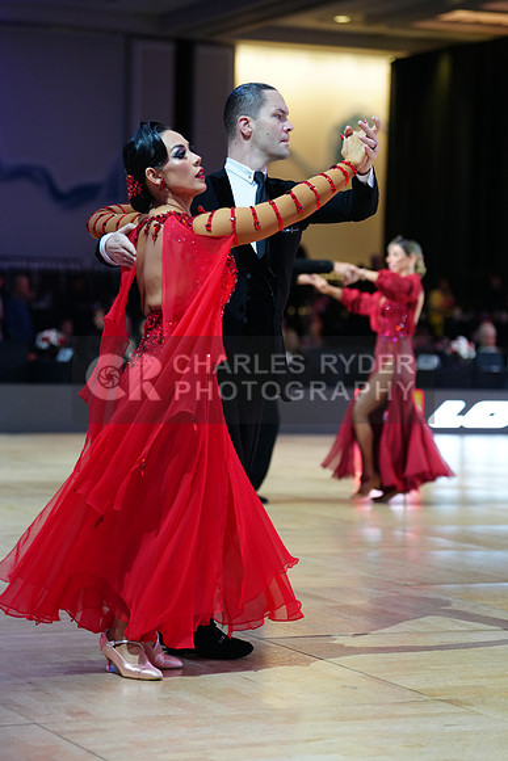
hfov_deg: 13.8
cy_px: 380
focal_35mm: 99
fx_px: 2094
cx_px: 254
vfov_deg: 20.6
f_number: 2.8
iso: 1250
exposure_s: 1/400
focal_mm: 99
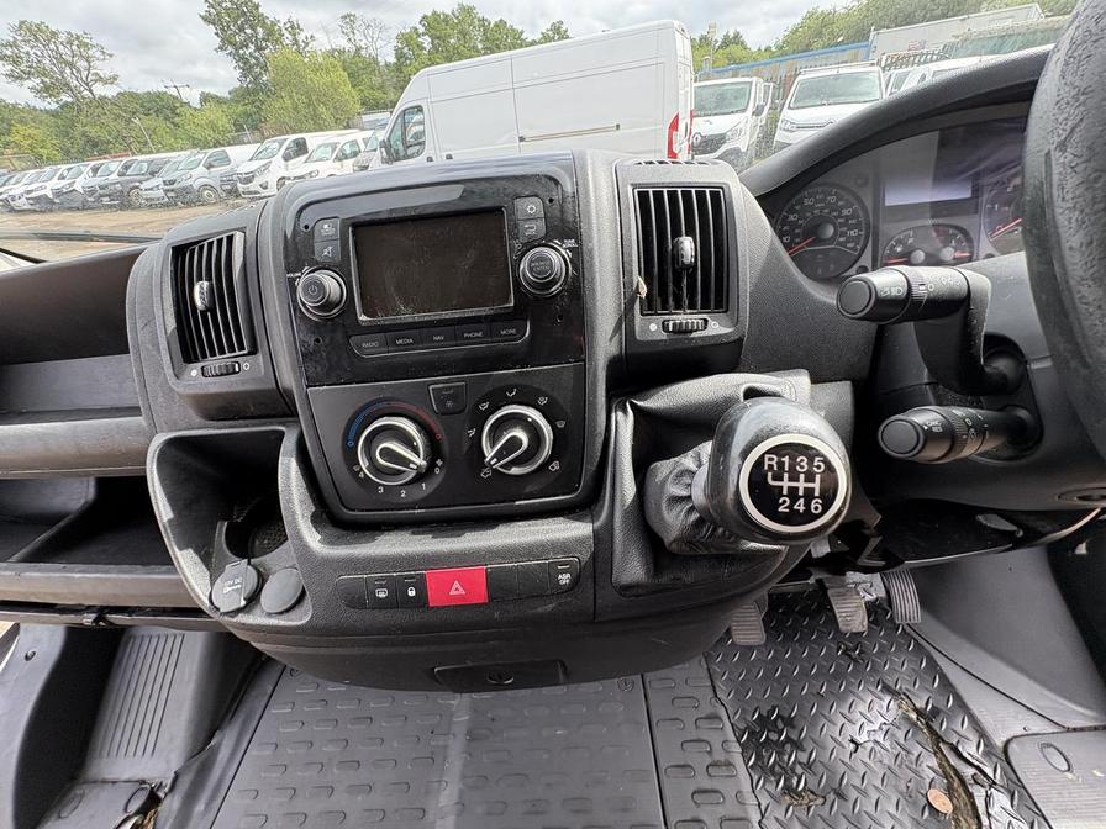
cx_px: 553
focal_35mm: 14
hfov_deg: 102.1
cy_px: 414
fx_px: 447
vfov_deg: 85.7
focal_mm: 2.22
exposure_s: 1/142
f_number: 2.2
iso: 80
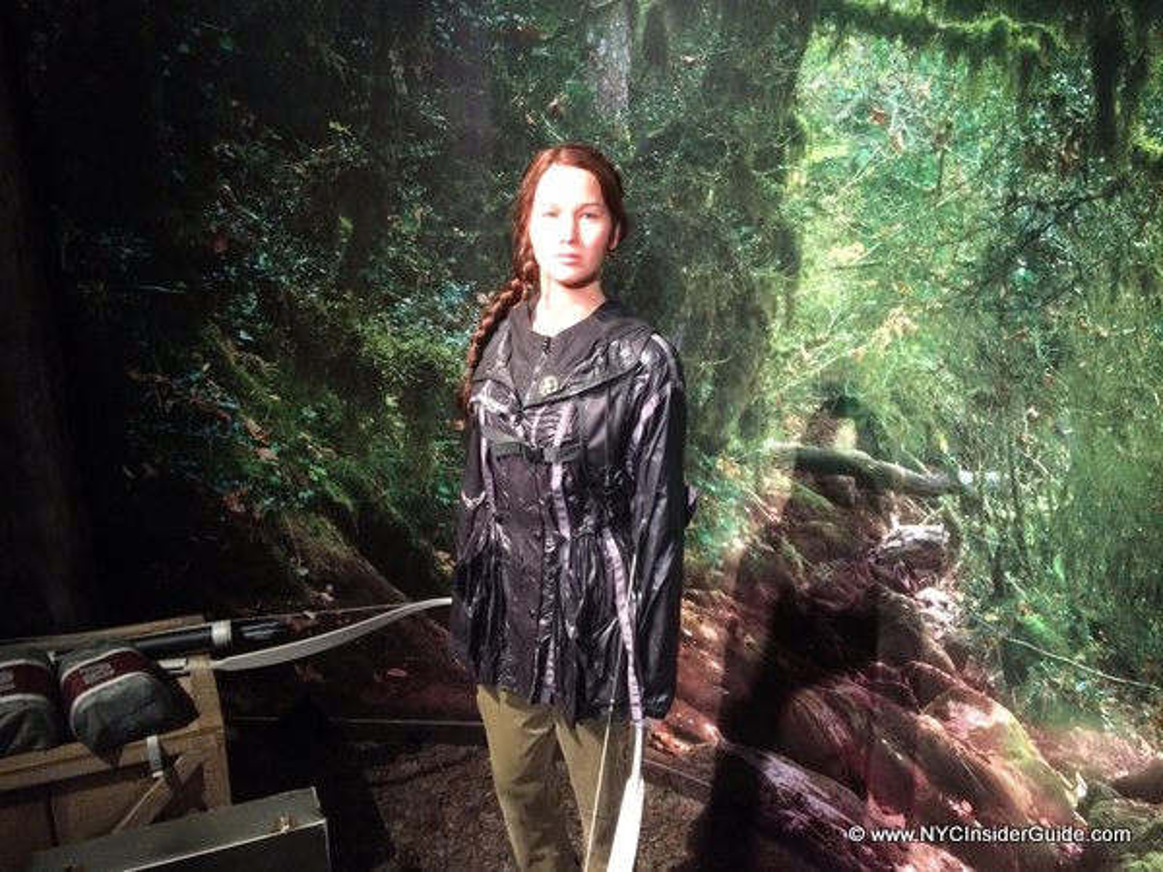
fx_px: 974
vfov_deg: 48.2
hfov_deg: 61.7
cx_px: 582
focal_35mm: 29
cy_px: 436
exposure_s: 1/24
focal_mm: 4.15
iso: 250
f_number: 2.2
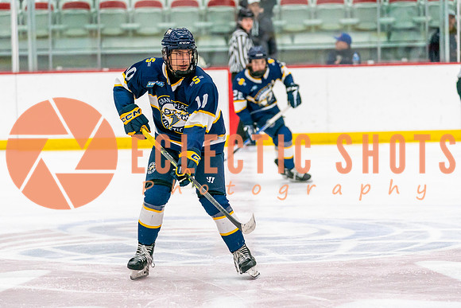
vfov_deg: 8.2
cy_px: 172
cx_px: 224
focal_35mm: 167
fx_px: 2138
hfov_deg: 12.3
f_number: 2.8
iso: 3200
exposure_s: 1/1250
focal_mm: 121
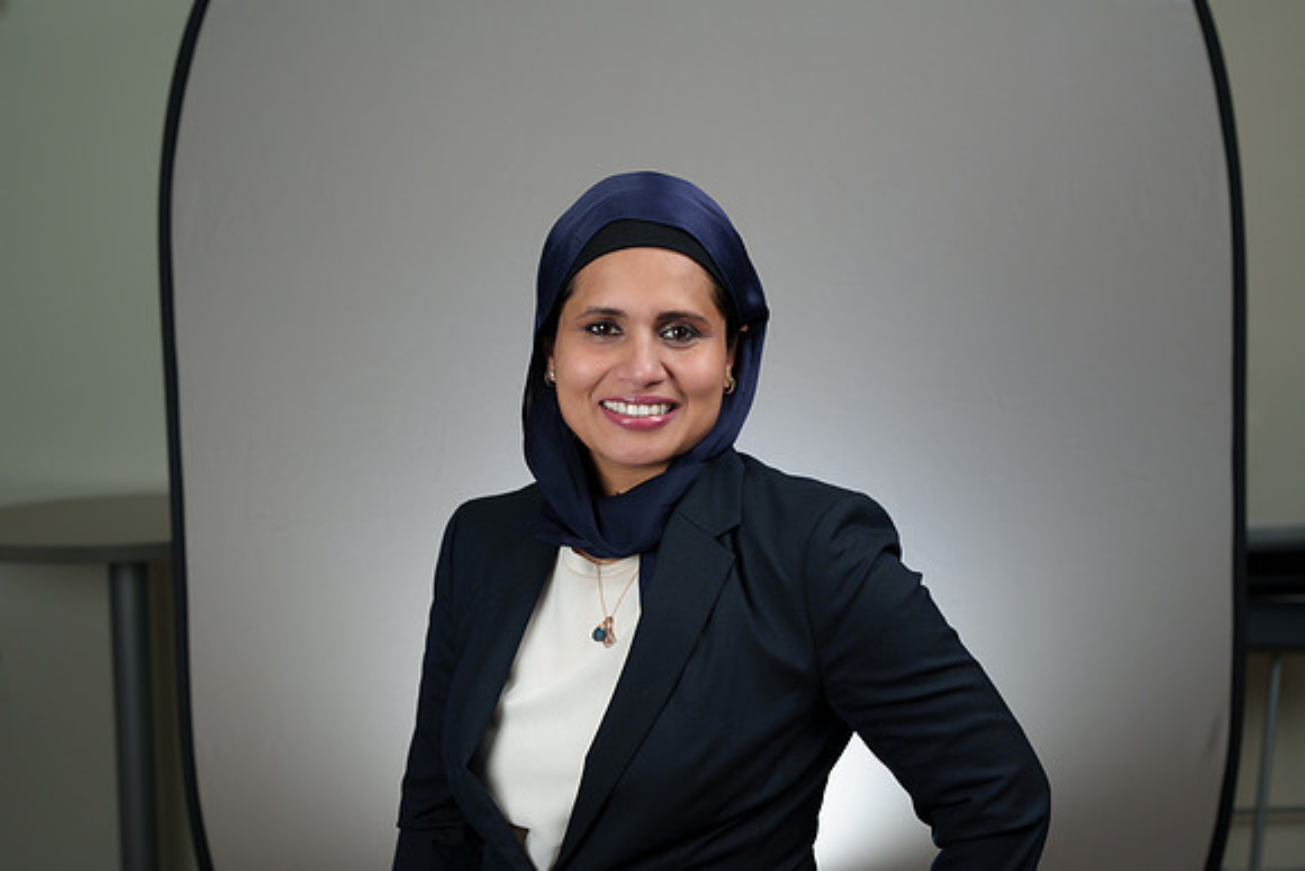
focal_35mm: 50
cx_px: 652
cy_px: 436
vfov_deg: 27.0
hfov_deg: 39.6
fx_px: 1813
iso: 640
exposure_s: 1/250
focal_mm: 50
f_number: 4
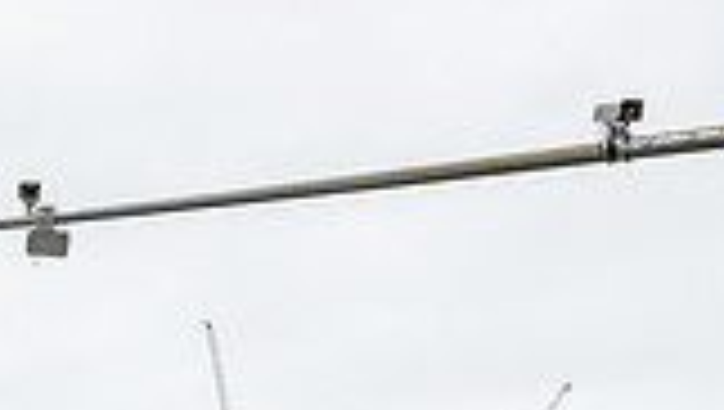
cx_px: -636
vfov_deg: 6.8
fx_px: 3421
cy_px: 604
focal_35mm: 178
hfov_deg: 11.1
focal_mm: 34
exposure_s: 1/320
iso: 250
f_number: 8
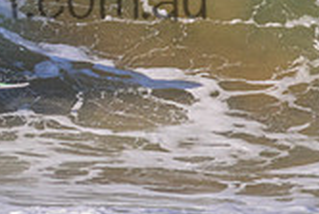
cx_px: 4
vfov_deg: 0.5
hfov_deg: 0.7
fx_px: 24814
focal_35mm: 2798
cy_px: -26
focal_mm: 800
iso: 1800
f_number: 11
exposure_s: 1/2000
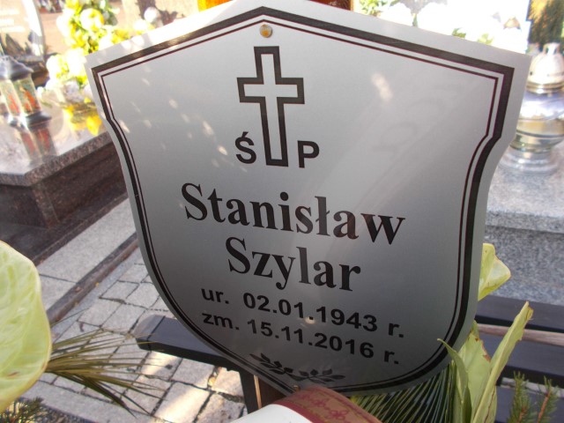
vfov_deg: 53.1
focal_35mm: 26
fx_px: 424
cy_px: 212
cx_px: 282
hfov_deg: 67.3
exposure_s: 1/100
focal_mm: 4.6
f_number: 3.2
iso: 80
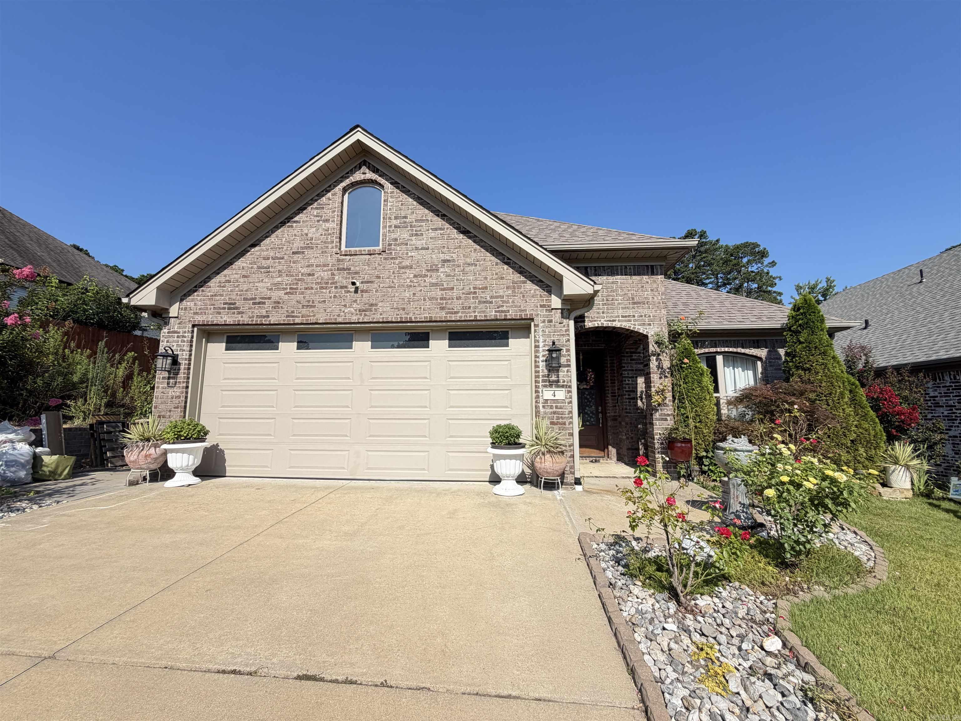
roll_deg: +0.4
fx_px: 389
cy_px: 360
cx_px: 480
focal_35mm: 14
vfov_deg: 85.7
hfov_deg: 102.1
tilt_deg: +8.1
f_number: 2.2
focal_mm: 2.22
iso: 40
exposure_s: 1/679
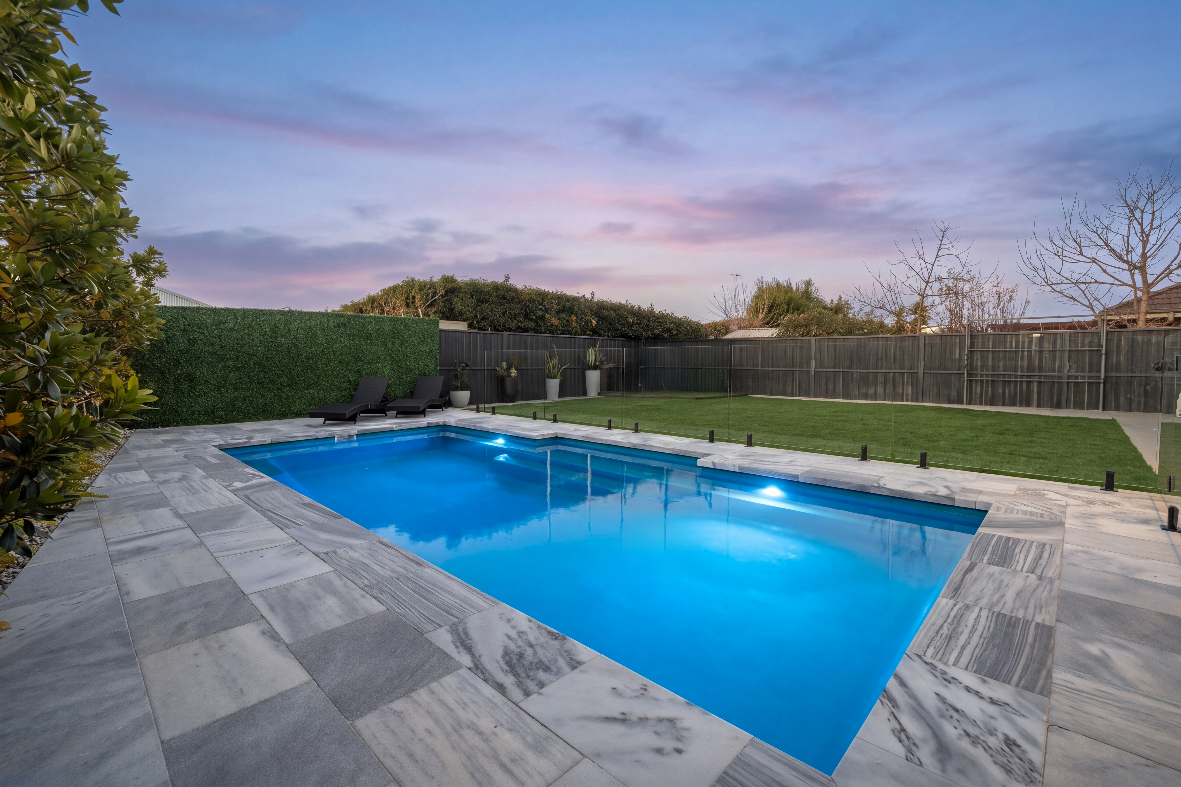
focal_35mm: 15
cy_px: 394
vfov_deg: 77.3
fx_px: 492
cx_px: 590
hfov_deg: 100.4
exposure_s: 1/10
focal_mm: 15
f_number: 8
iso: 400
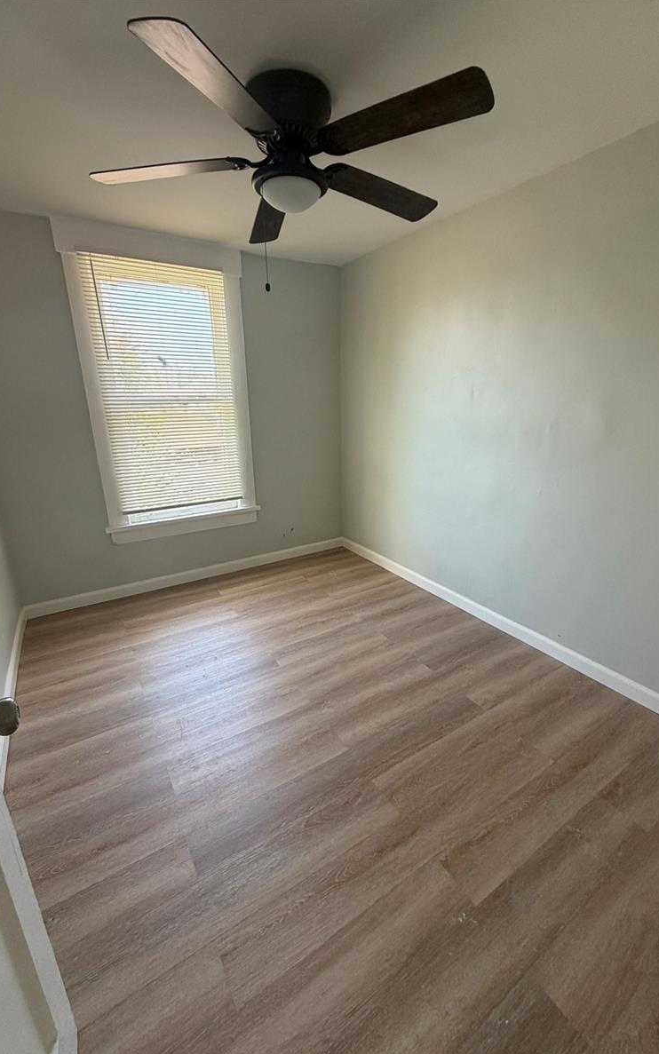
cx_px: 332
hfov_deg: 74.8
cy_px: 529
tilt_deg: -16.8
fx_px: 431
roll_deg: +1.1
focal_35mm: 15
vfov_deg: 101.5
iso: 200
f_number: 2.2
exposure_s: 1/121
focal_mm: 2.22
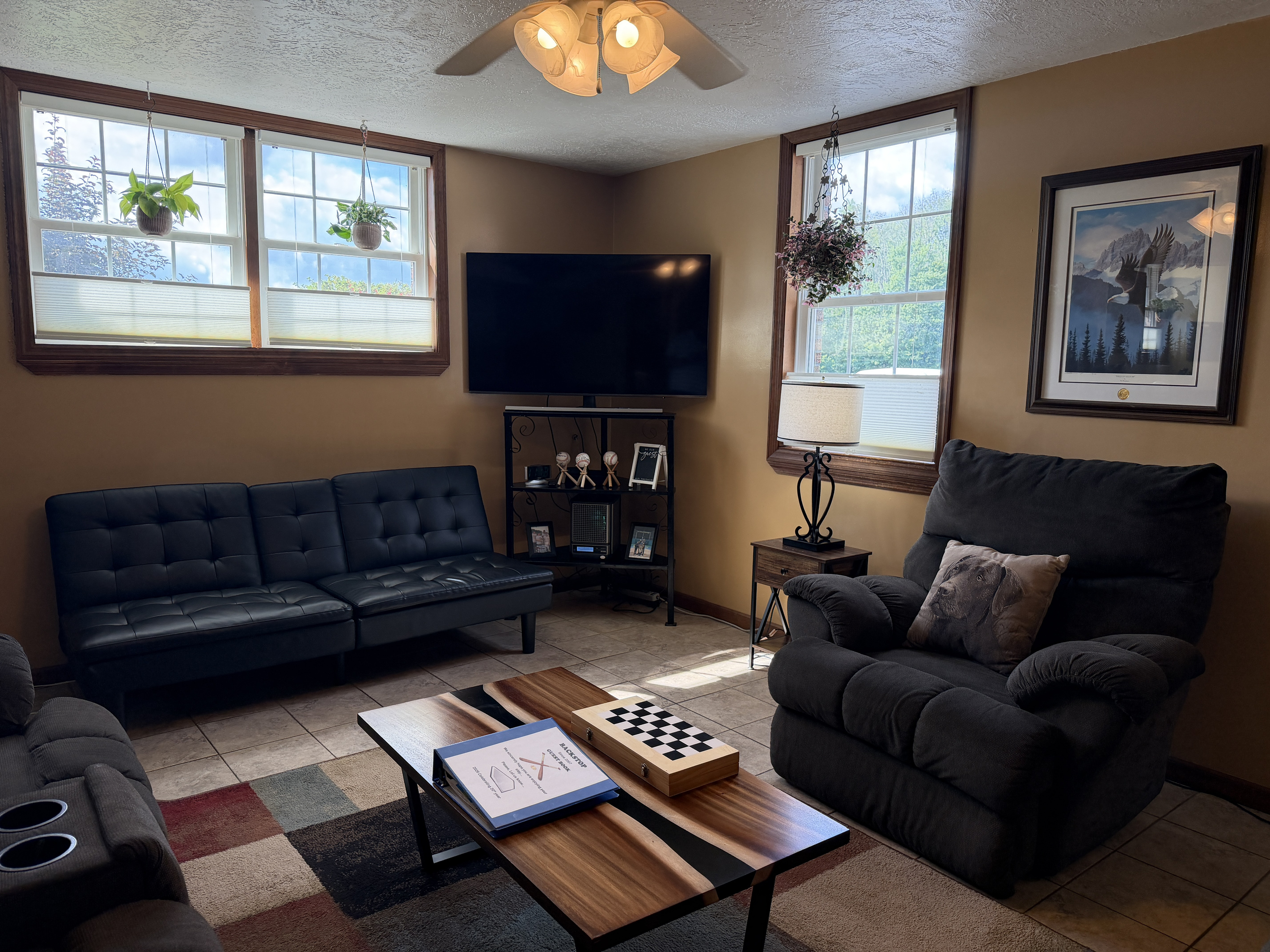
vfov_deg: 56.8
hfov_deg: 71.6
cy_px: 476
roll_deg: -0.5
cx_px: 635
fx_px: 881
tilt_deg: -7.6
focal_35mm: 24
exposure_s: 1/228
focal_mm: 6.76
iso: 160
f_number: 1.78
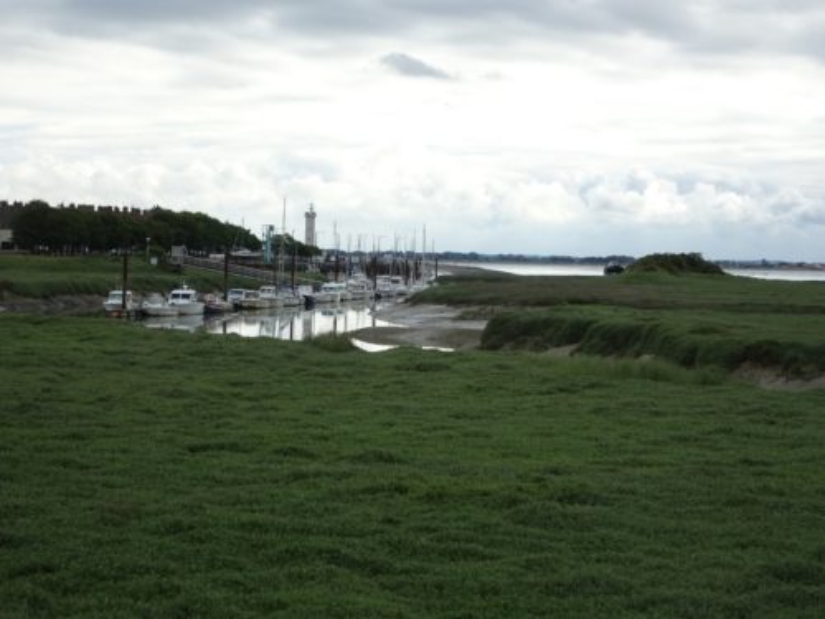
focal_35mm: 105
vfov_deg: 14.1
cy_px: 310
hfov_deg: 18.7
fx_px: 2502
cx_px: 412
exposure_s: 1/320
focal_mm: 17.97
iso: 80
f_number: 5
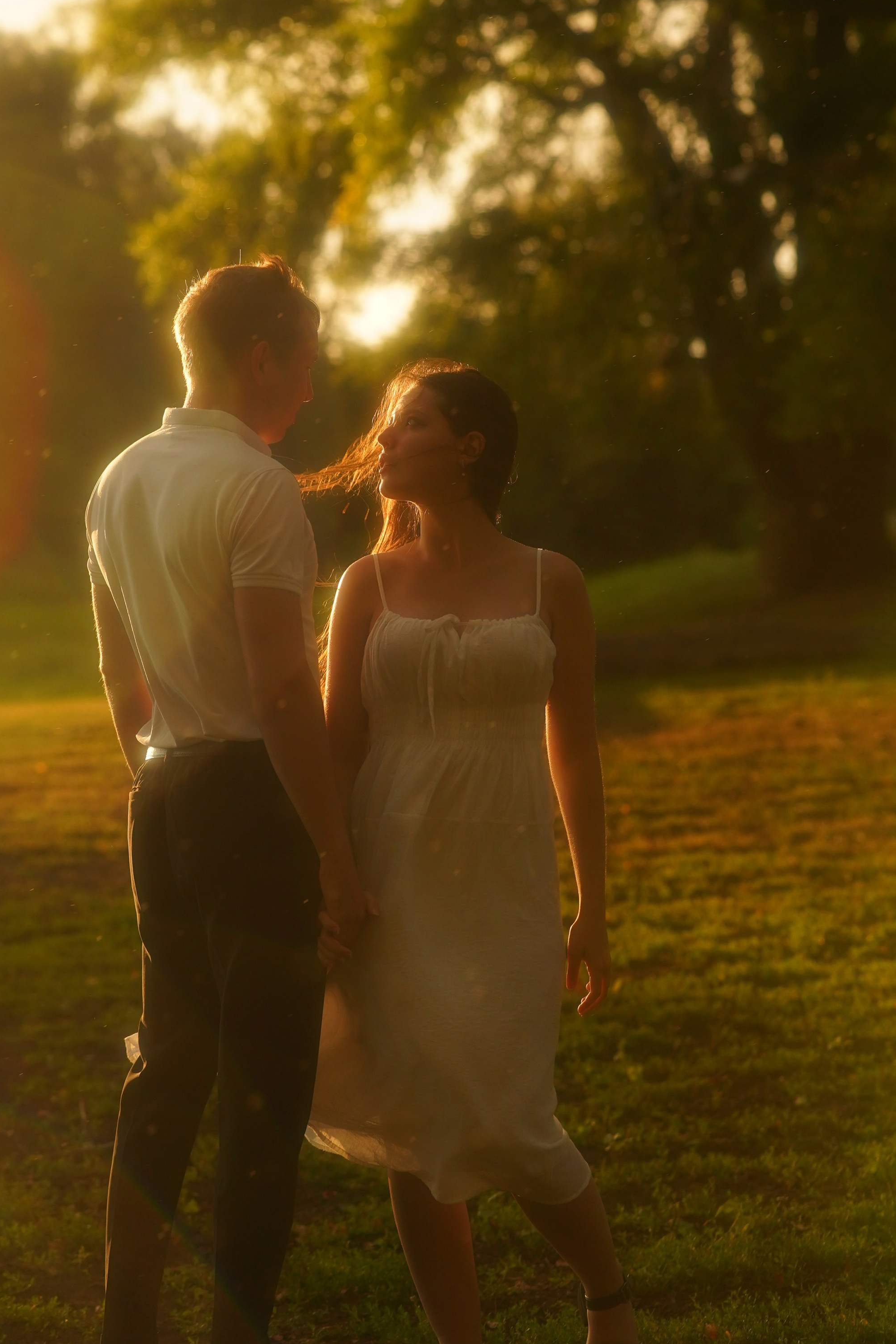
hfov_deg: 12.6
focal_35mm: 109
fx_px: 4069
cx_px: 394
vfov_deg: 18.8
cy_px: 623
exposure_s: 1/800
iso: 640
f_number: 3.2
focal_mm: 85
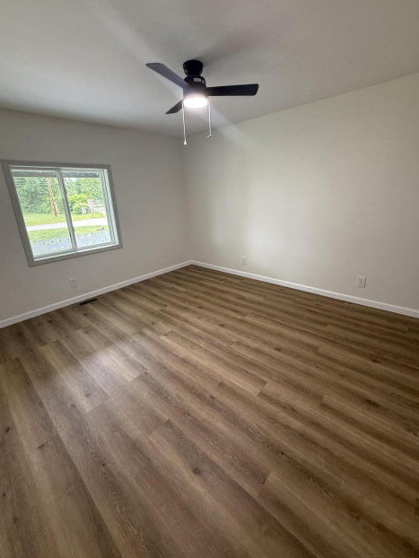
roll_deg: +2.7
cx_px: 213
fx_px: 242
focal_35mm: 15
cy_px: 262
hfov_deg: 81.8
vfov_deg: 98.0
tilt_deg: -15.5
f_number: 2.2
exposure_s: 1/99
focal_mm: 2.22
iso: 320
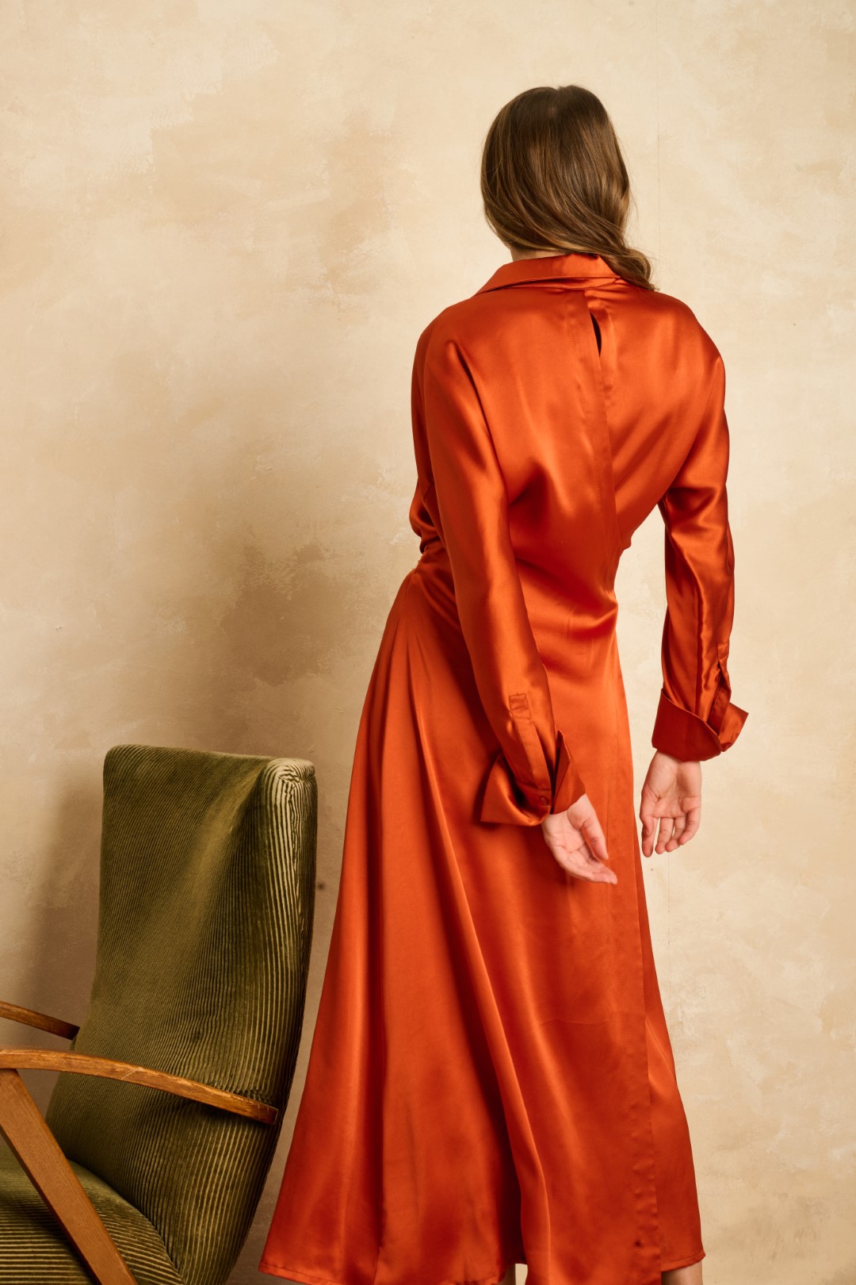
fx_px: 2389
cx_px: 428
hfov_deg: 20.3
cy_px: 642
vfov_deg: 30.1
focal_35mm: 67
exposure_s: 1/160
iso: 250
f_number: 14
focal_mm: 67
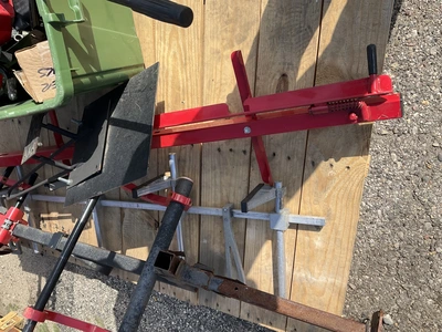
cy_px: 166
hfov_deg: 61.7
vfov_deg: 48.2
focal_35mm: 29
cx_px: 221
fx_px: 370
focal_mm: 3
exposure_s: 1/1168
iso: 25
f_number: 1.8
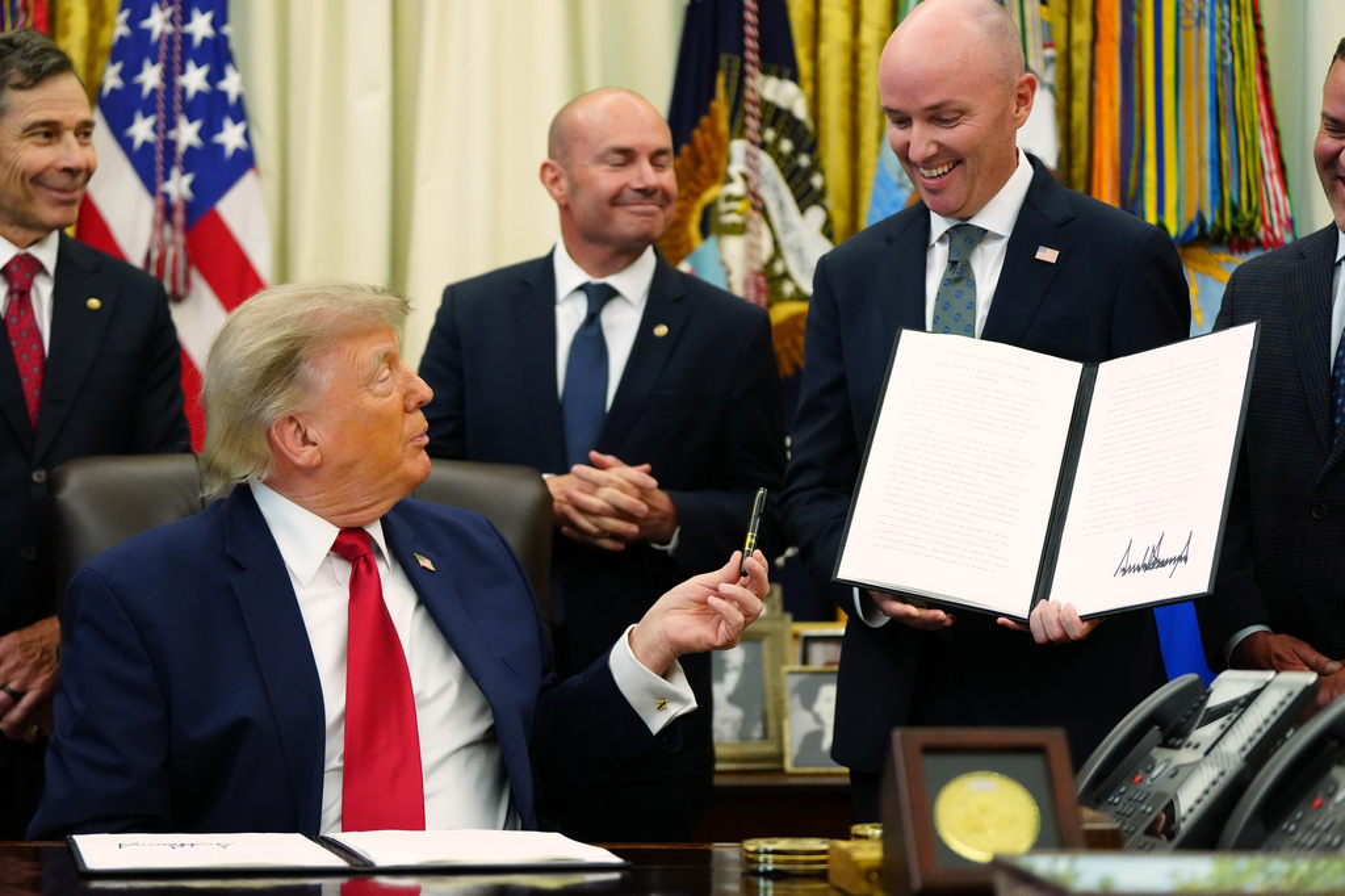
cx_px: 672
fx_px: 2614
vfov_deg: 19.4
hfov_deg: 28.9
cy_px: 448
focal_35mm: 70
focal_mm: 70
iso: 4000
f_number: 2.8
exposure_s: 1/500
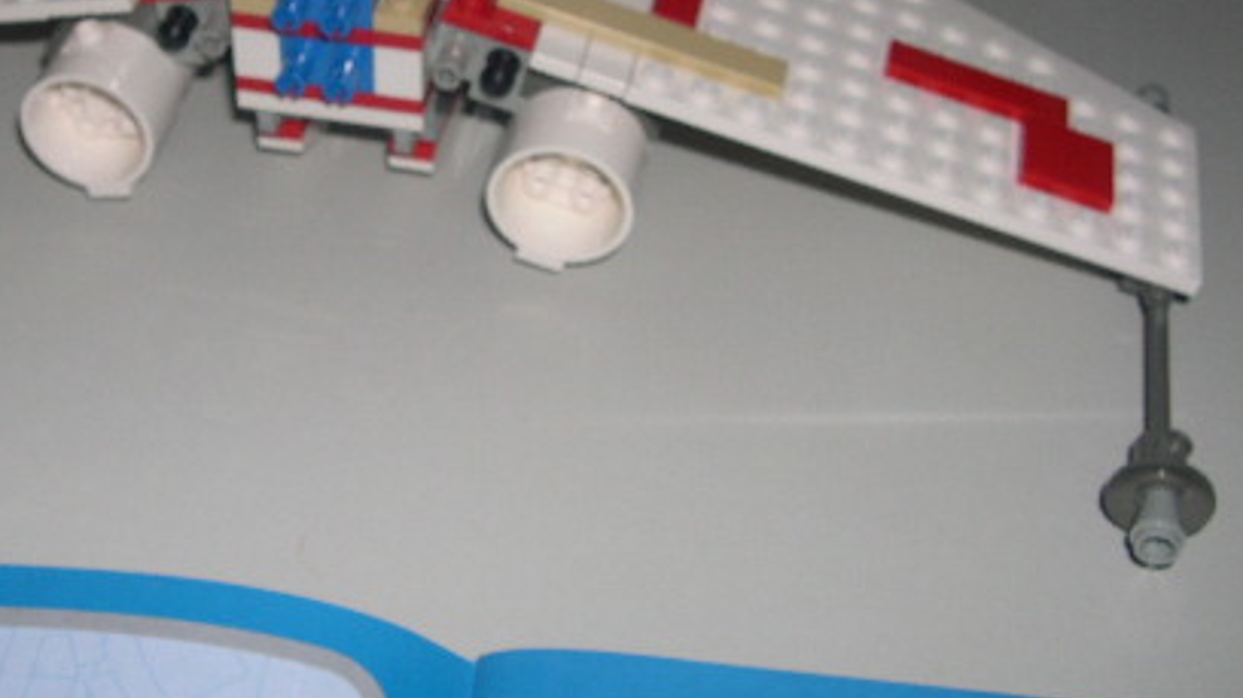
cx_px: 305
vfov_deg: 18.2
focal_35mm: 65
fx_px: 2141
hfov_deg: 31.8
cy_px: 76
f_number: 7.6
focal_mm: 8
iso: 100
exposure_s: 1/60
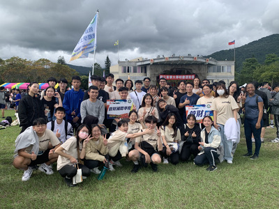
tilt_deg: -1.6
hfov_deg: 67.3
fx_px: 210
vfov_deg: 53.1
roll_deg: +0.3
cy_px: 104
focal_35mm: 26
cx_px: 140
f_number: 1.8
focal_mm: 4.25
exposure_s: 1/887
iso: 25
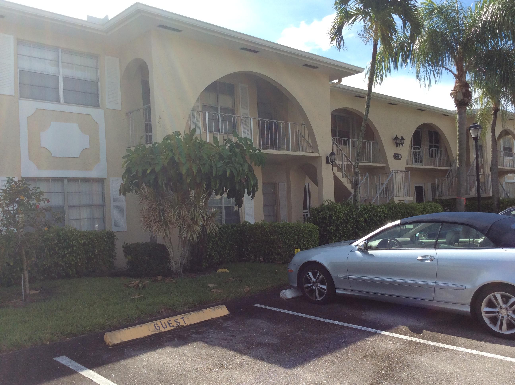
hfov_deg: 55.4
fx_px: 490
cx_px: 258
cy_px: 192
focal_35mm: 33
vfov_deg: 42.8
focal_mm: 3.3
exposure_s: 1/1244
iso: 32
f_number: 2.4
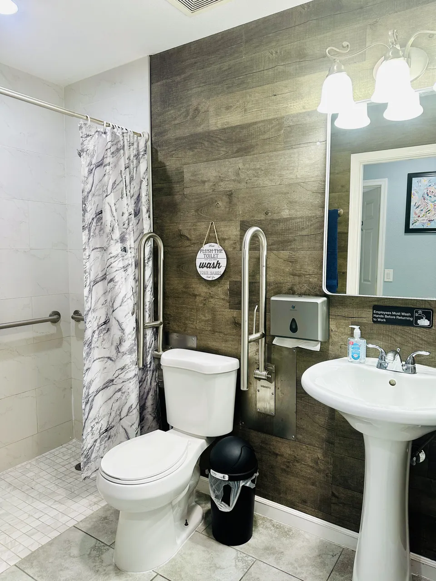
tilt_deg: -4.7
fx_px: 403
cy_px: 290
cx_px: 218
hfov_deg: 56.8
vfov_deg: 71.6
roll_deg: -1.0
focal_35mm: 24
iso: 160
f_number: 1.8
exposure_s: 1/120
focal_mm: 6.9
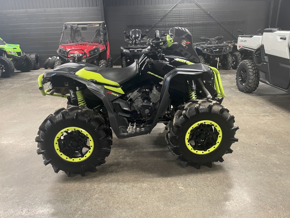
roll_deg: +3.1
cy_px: 109
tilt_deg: -14.6
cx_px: 145
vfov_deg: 53.1
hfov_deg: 67.3
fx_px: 218
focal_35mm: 26
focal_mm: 4.2
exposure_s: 1/60
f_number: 1.6
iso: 500
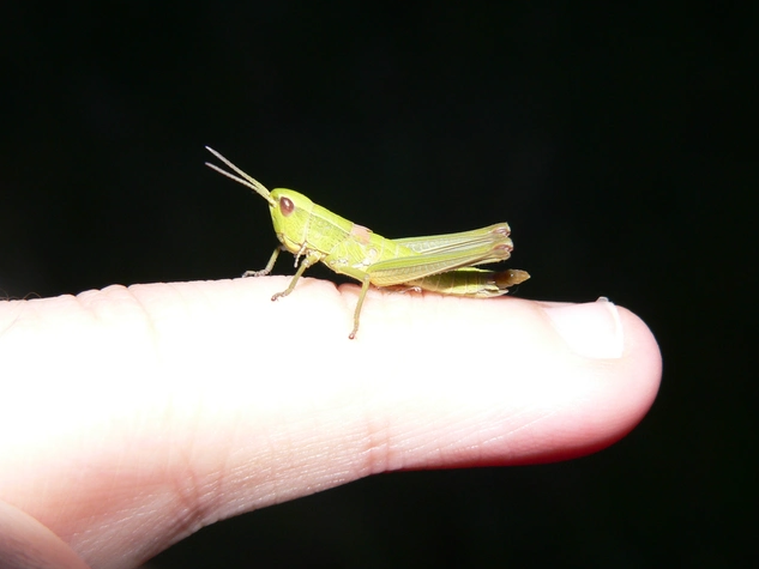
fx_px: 1952
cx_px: 379
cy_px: 286
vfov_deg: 16.6
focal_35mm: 89
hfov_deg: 22.0
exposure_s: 1/60
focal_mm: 14.6
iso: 100
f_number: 4
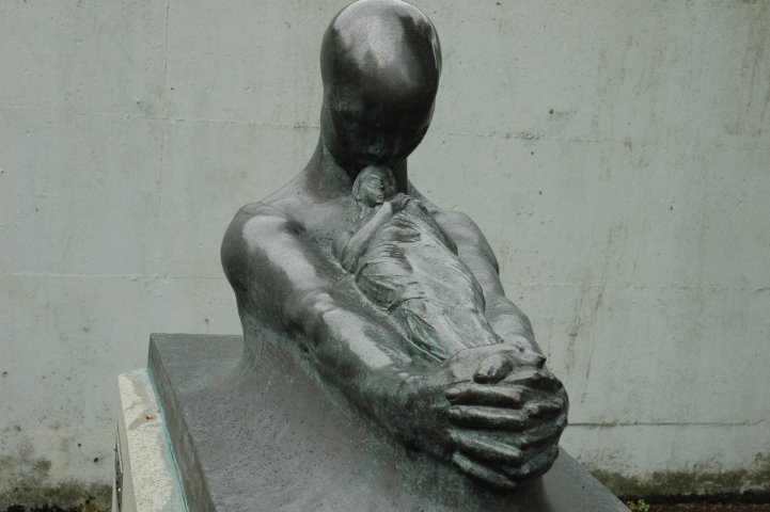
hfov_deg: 33.4
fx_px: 1283
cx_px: 385
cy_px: 256
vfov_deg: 22.6
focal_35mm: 60
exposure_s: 1/250
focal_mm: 40
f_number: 13
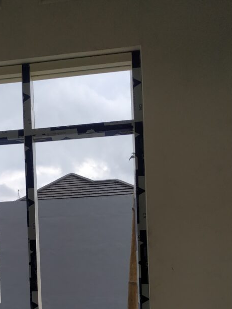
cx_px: 42
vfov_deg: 44.1
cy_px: 256
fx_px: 357
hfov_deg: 34.7
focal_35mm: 40
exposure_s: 1/591
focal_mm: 3.94
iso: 125
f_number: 1.9
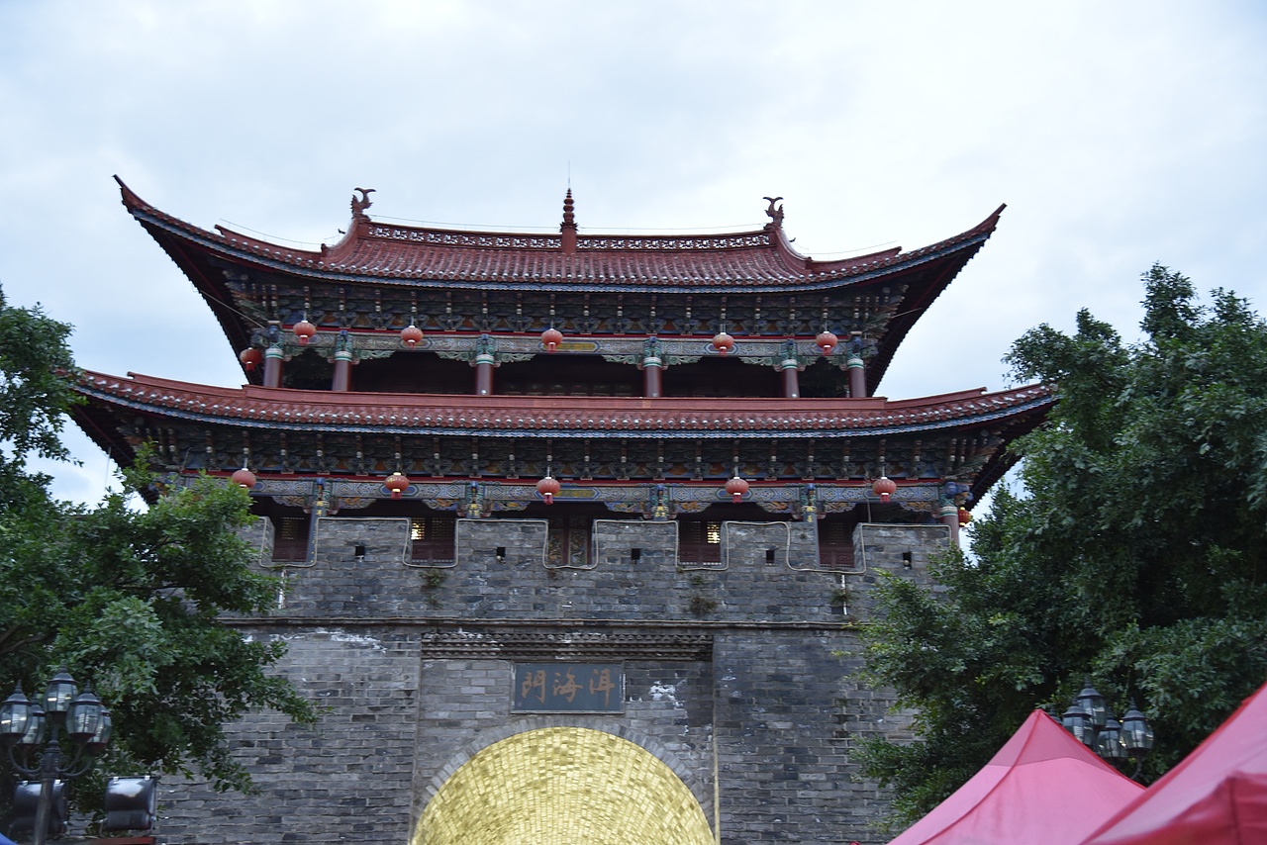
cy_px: 422
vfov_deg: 29.3
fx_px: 1619
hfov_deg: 42.7
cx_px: 634
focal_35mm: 46
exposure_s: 1/25
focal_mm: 46
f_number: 4
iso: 1600
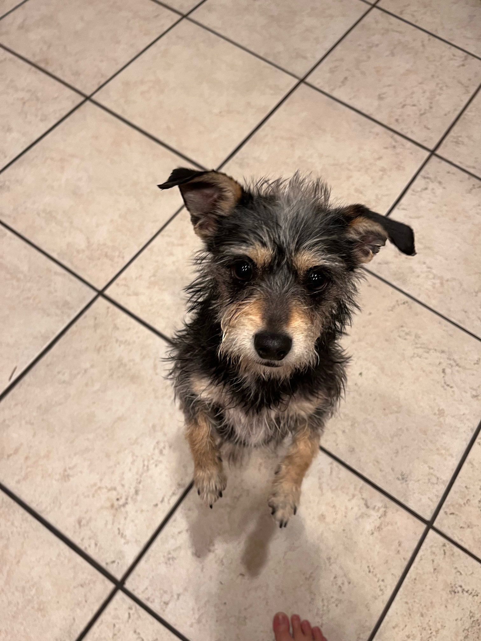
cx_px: 240
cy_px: 320
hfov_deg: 53.1
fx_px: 482
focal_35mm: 26
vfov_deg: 67.3
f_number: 1.6
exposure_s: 1/60
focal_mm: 5.1
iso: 160
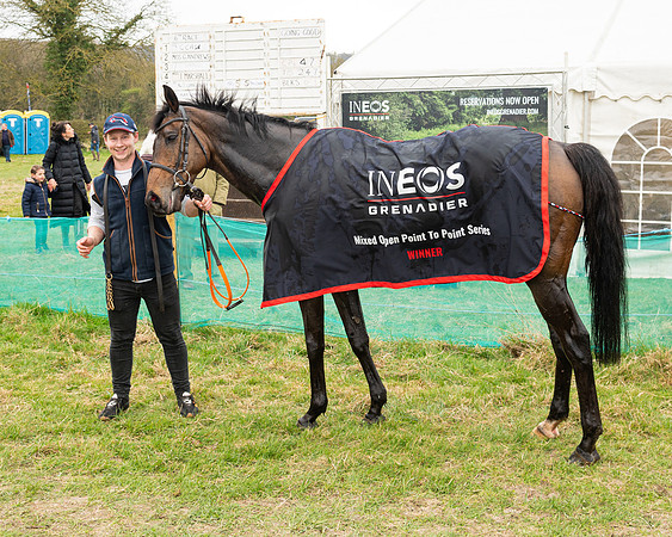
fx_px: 975
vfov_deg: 30.6
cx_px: 323
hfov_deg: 38.0
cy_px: 199
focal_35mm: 49
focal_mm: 32
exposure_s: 1/250
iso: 400
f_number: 5
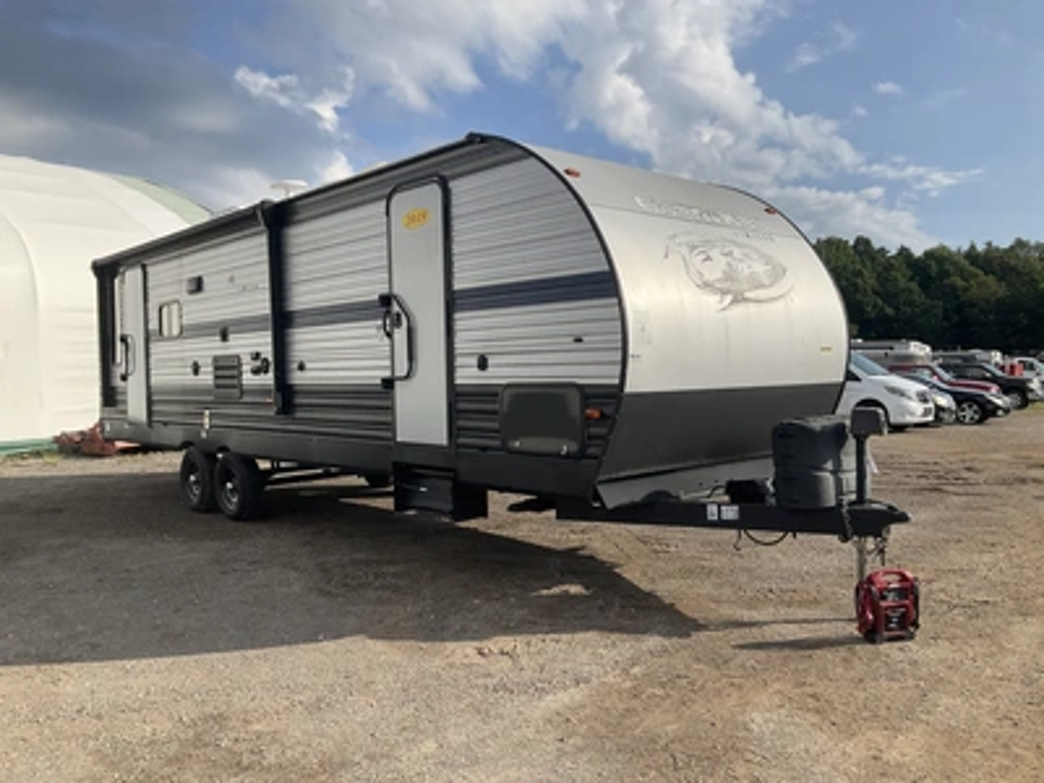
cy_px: 392
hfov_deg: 61.7
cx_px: 522
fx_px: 875
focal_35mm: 29
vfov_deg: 48.2
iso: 25
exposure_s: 1/2141
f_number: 1.8
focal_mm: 3
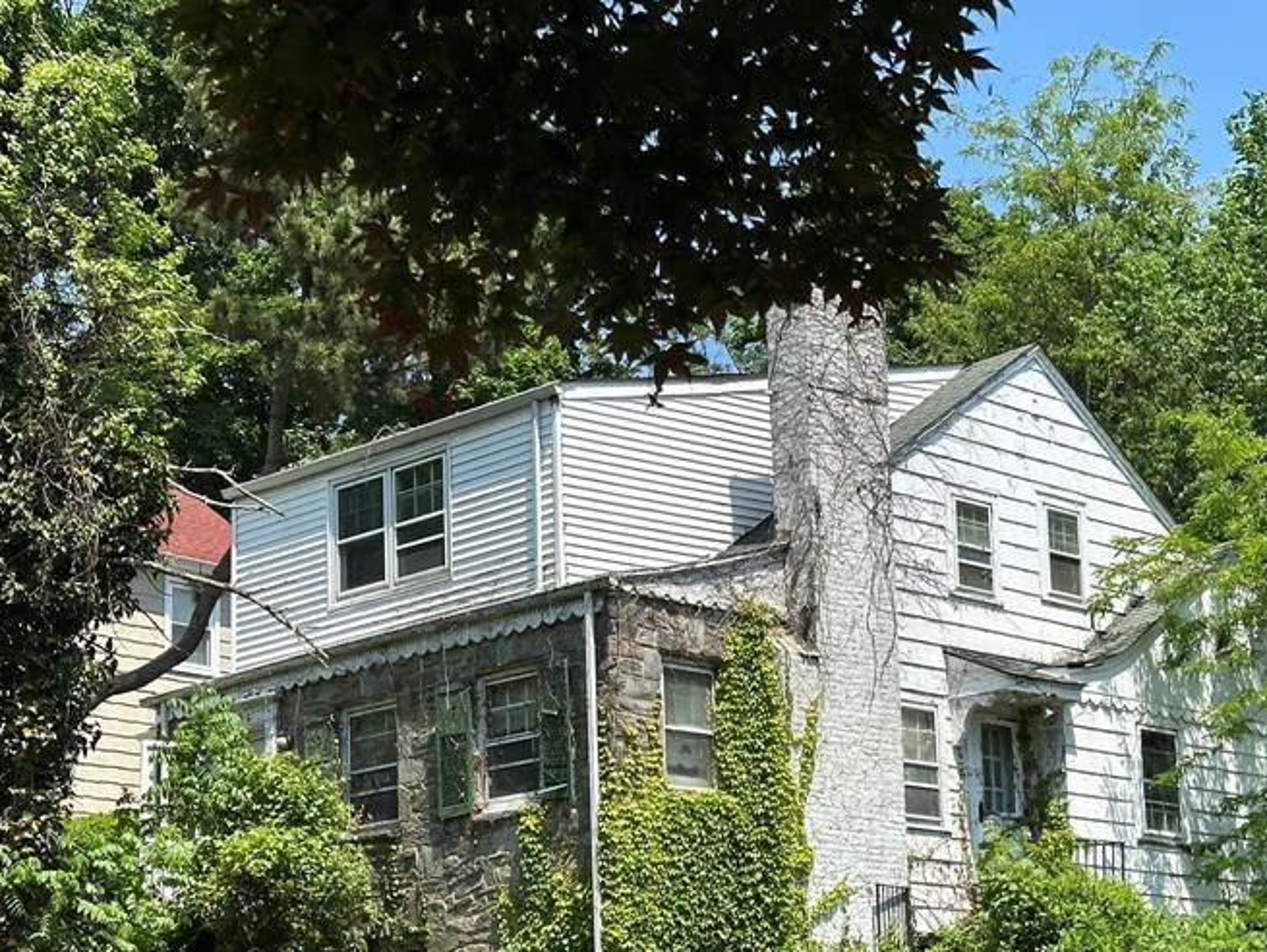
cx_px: 675
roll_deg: +1.5
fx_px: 2747
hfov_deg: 26.0
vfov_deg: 19.5
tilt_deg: +11.9
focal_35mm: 75
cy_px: 697
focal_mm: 6.86
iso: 64
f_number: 1.78
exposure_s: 1/2597
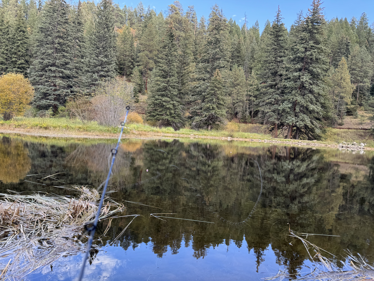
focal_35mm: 24
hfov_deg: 71.6
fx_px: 259
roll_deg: -4.1
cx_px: 187
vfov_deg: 56.8
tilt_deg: -3.0
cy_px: 140
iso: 80
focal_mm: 6.76
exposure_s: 1/169
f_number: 1.78
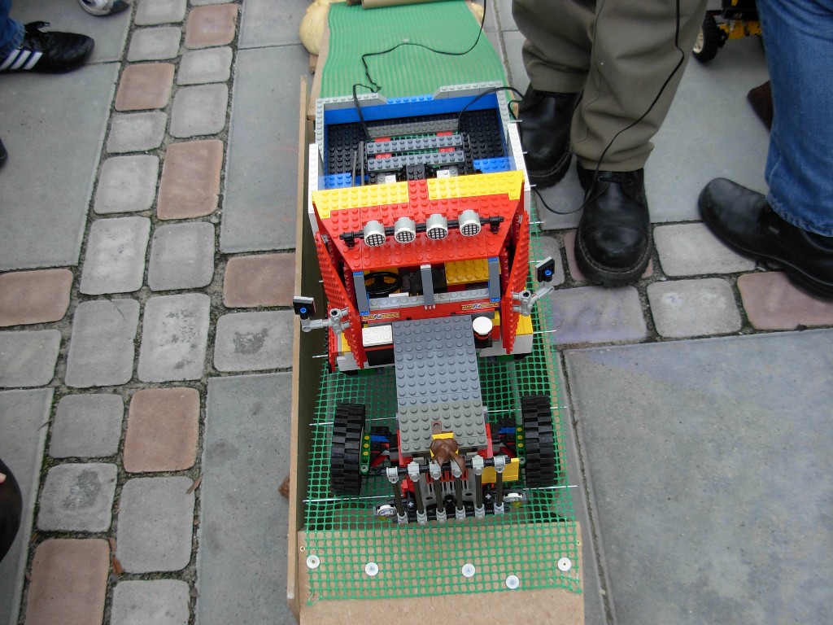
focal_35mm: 38
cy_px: 312
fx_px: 914
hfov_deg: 49.0
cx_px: 416
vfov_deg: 37.7
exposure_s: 1/235
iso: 79
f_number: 2.9
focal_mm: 6.3
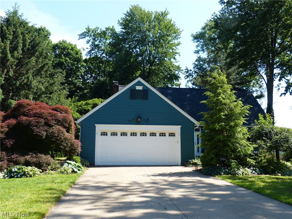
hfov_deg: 55.4
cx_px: 146
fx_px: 278
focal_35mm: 33
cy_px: 110
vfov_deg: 42.9
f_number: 4
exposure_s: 1/320
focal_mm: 5.9
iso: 100
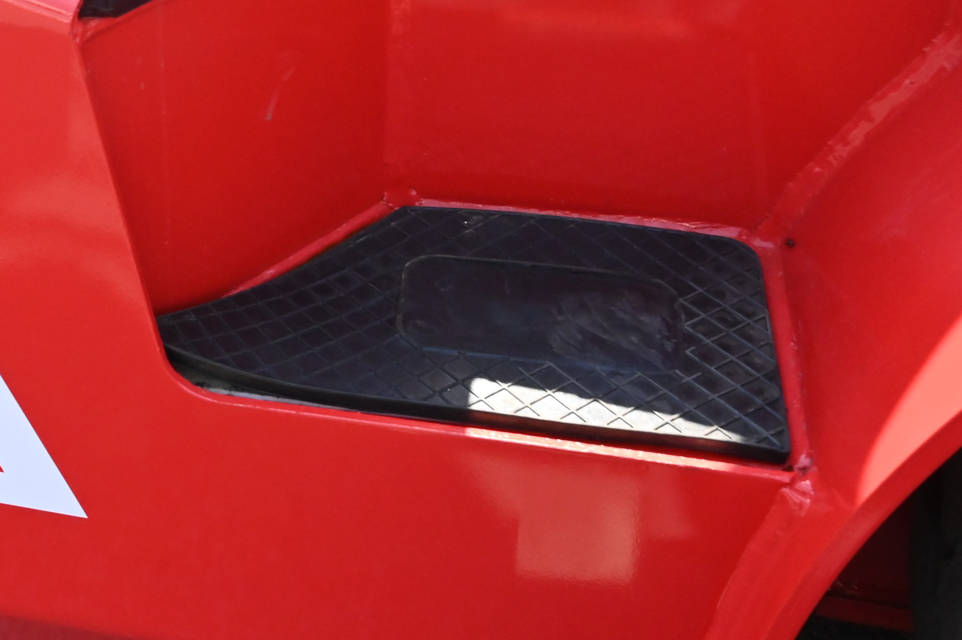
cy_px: 79
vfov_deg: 21.7
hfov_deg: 30.4
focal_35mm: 61
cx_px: -12
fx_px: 1633
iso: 2500
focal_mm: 26.5
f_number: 13
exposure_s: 1/640
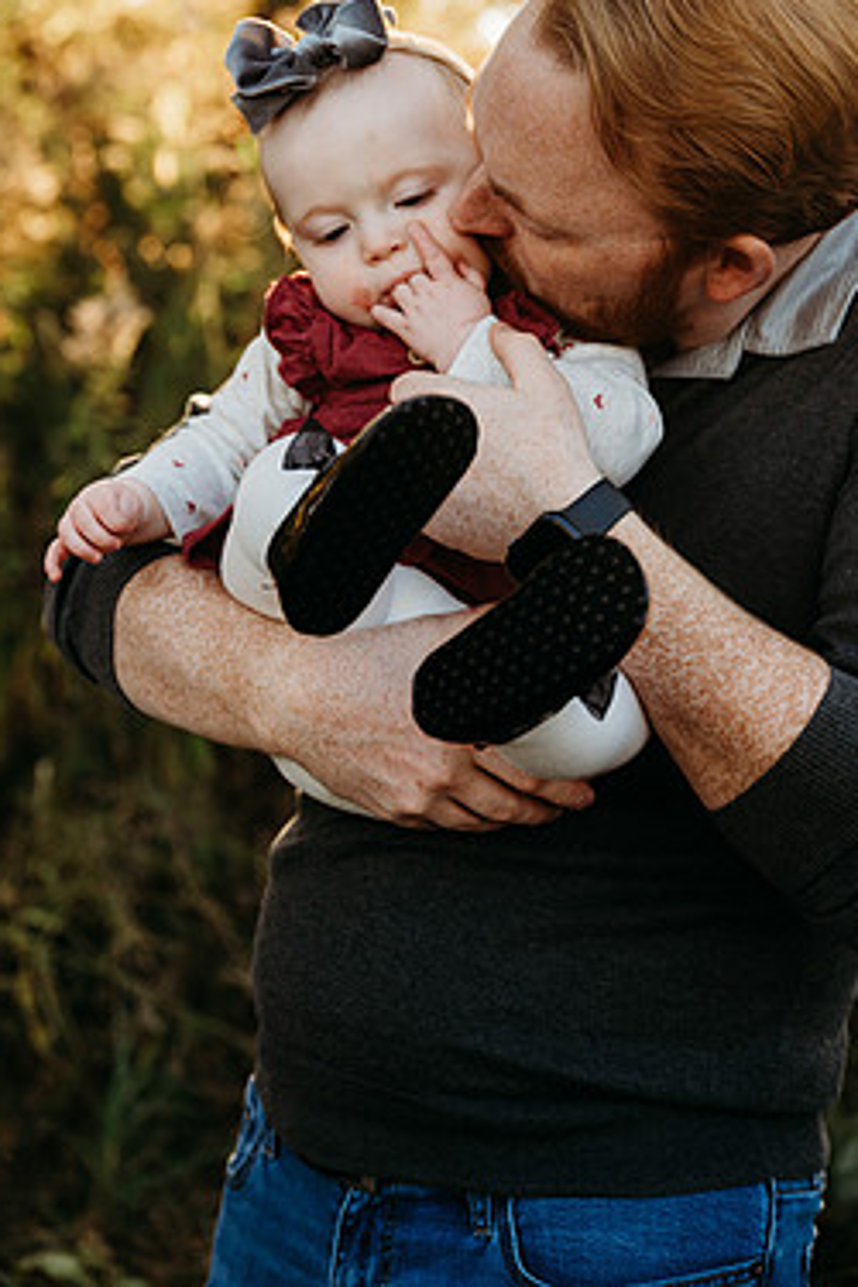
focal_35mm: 66
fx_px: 2359
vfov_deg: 30.4
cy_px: 518
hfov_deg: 20.6
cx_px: 384
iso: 640
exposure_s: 1/640
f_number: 3.5
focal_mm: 55
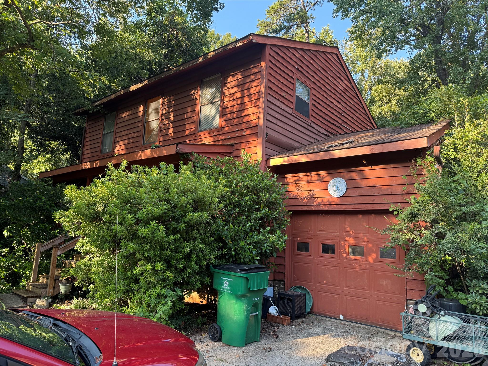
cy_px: 183
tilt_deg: +9.6
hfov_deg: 71.6
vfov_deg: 56.8
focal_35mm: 24
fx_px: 338
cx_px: 244
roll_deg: -2.6
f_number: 1.78
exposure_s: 1/129
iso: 64
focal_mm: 6.76
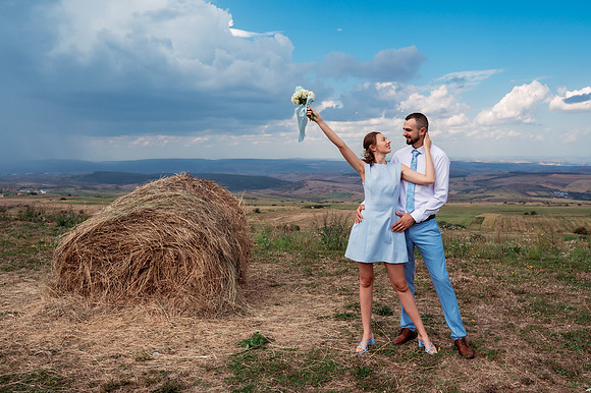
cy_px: 215
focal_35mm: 31
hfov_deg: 60.8
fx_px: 503
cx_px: 323
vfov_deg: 42.7
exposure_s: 1/640
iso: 250
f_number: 5
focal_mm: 28
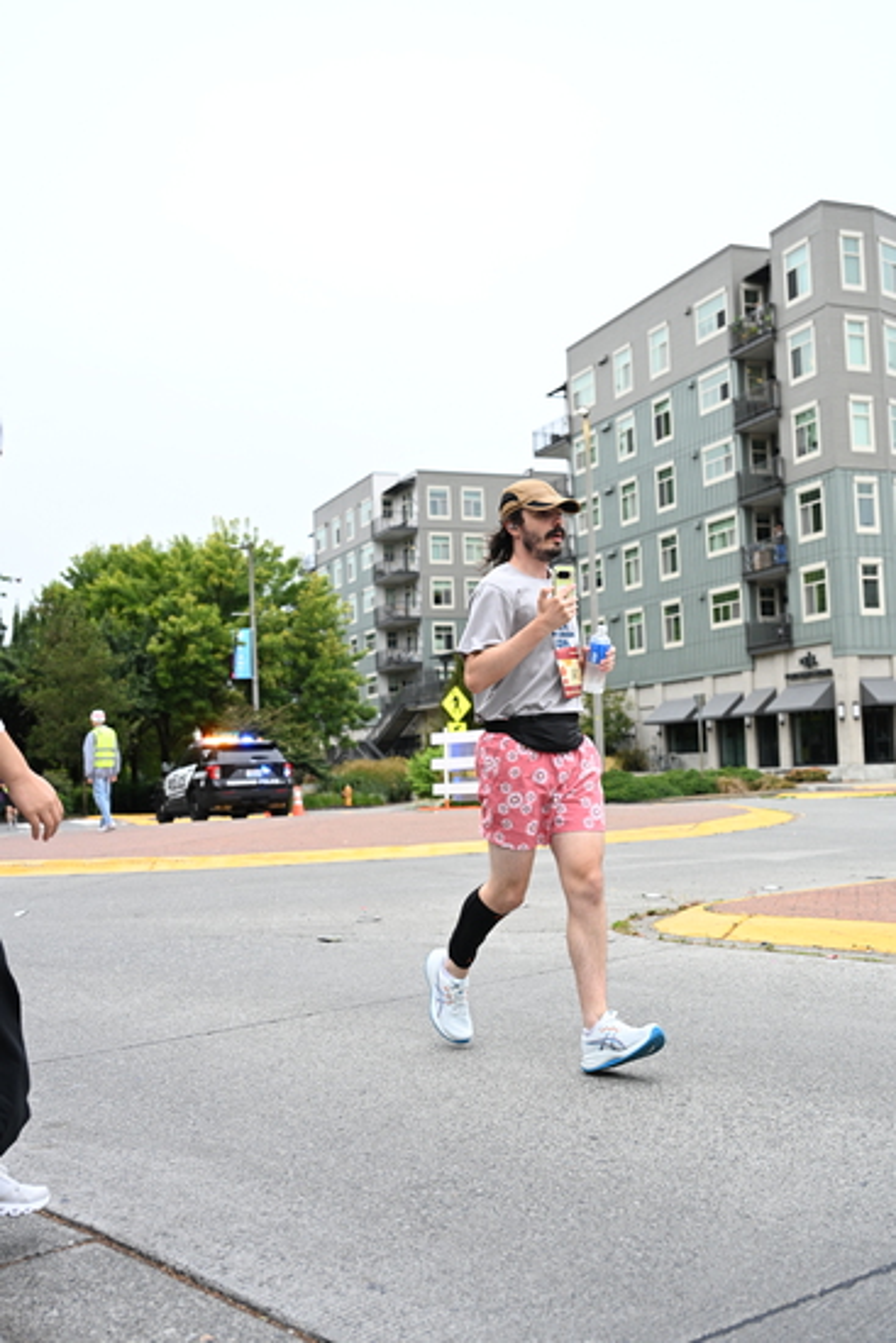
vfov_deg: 51.9
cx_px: 448
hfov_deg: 36.0
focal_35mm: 37
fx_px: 1380
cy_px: 672
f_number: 4
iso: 1600
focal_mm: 37
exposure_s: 1/800
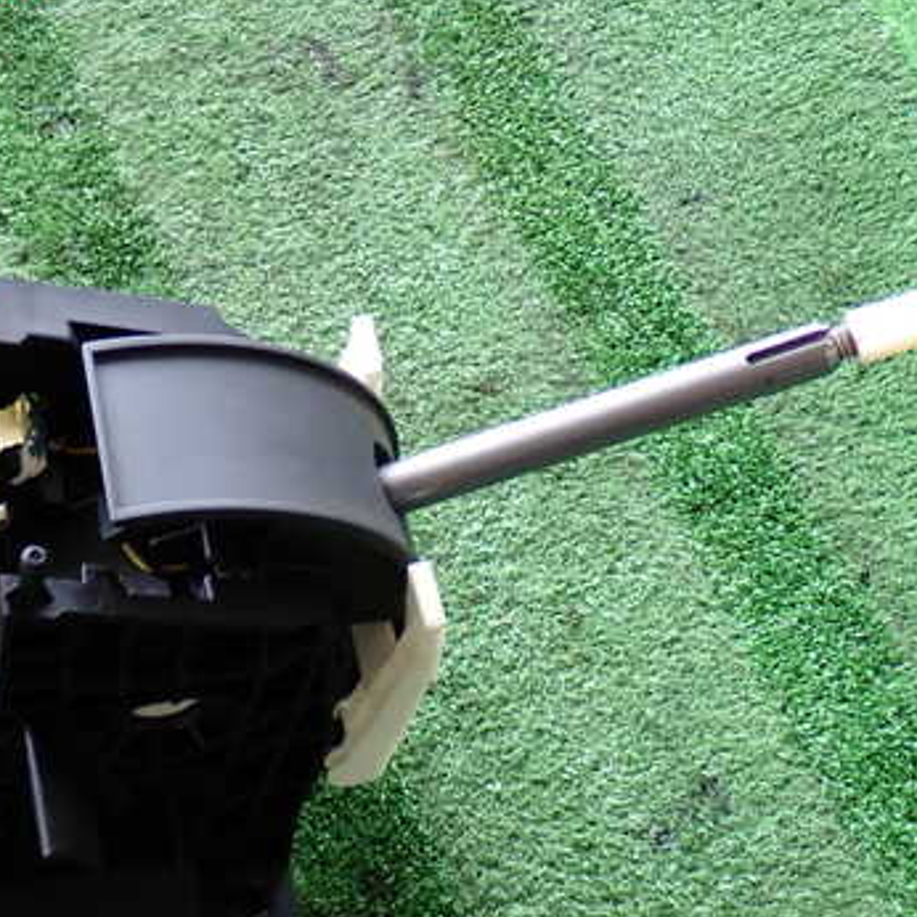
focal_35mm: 72
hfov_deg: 23.9
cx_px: 342
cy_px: 543
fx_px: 2158
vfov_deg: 24.0
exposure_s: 1/80
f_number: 3.1
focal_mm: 8.4
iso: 200
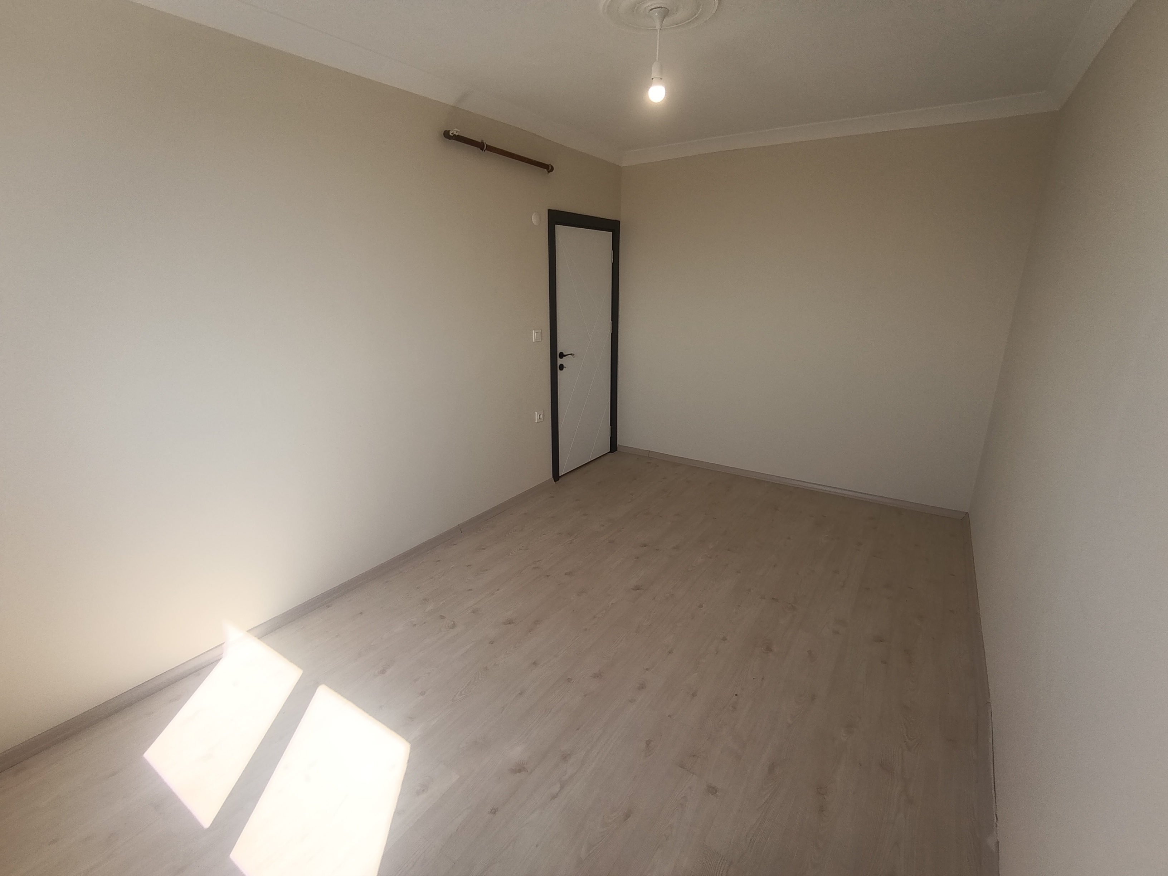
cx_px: 584
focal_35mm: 16
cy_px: 438
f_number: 2.2
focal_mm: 1.65
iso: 50
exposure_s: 1/166
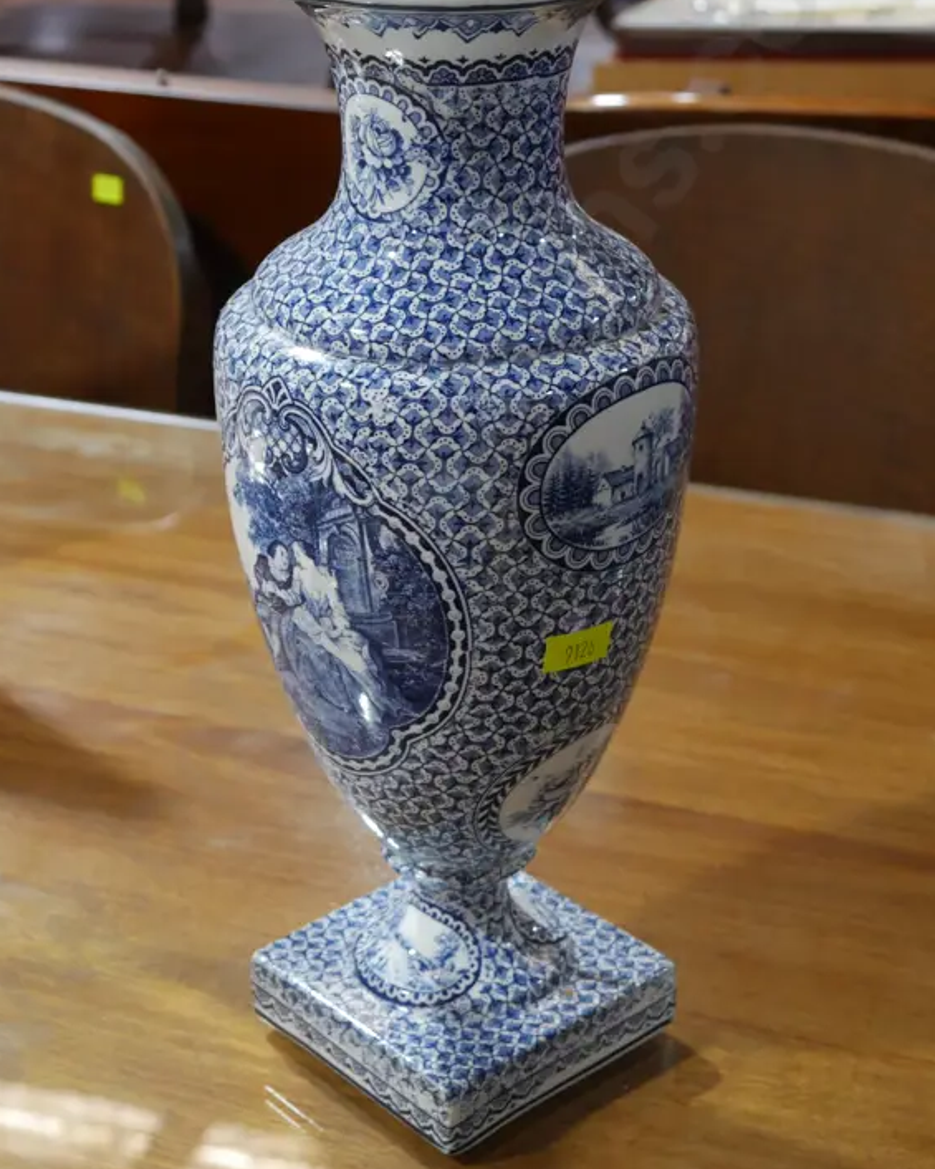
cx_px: 408
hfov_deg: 22.5
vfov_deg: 27.9
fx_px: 2352
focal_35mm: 68
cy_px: 498
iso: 800
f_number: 5.2
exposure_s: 1/60
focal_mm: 24
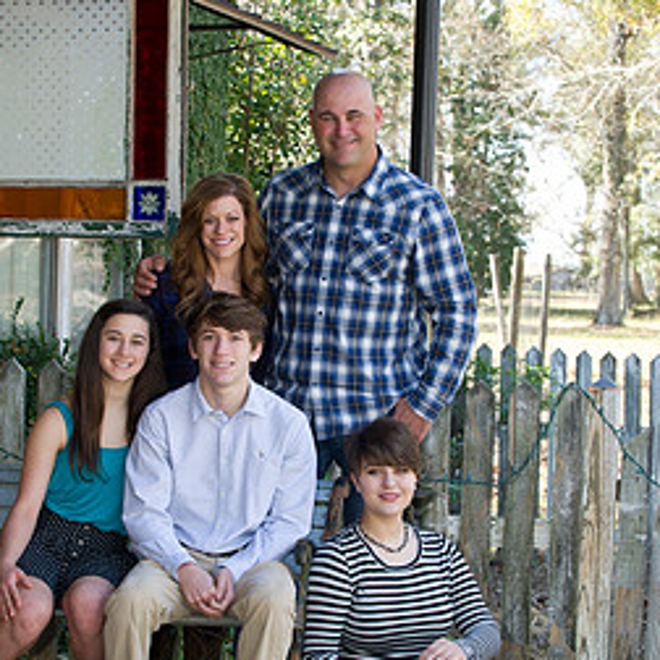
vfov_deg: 16.4
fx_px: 2287
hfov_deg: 16.4
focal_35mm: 106
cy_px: 406
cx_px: 302
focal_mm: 70
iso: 400
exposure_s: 1/100
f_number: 5
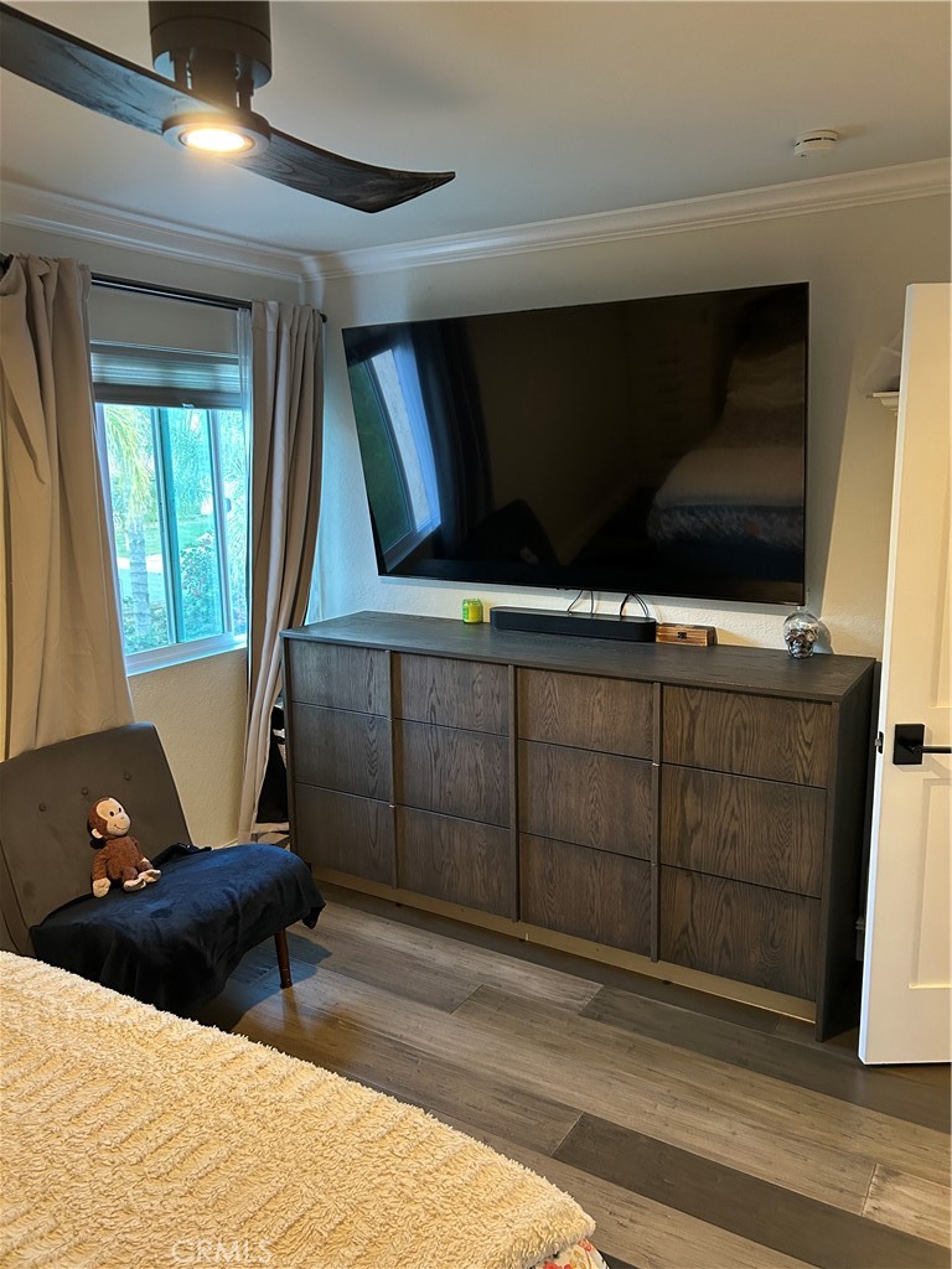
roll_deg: +0.6
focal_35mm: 26
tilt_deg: -10.2
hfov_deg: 53.1
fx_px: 953
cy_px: 634
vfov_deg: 67.3
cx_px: 476
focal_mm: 5.7
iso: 400
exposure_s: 1/40
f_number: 1.5
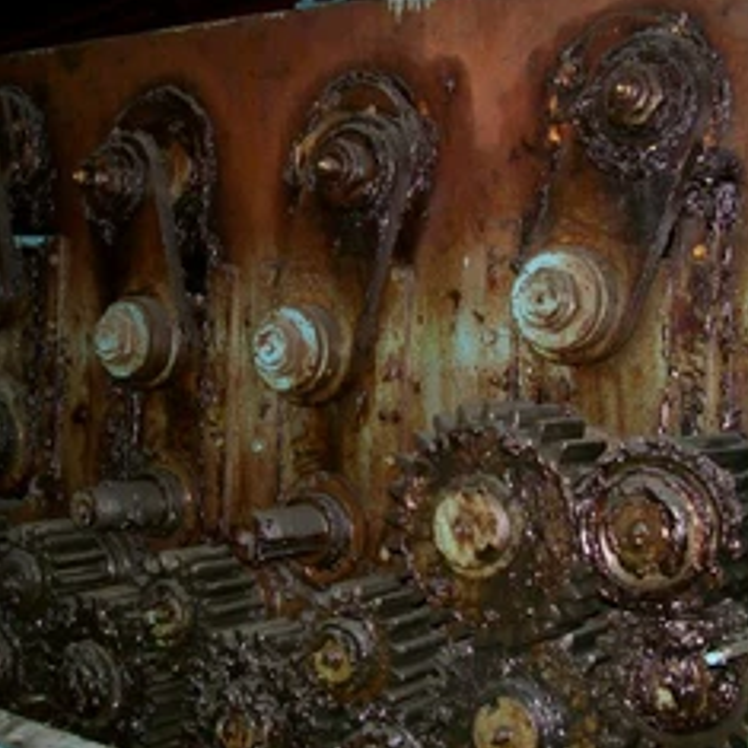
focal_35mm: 54
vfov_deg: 31.6
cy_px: 390
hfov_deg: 31.6
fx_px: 1320
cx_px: 352
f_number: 2.7
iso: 200
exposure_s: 1/64
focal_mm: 6
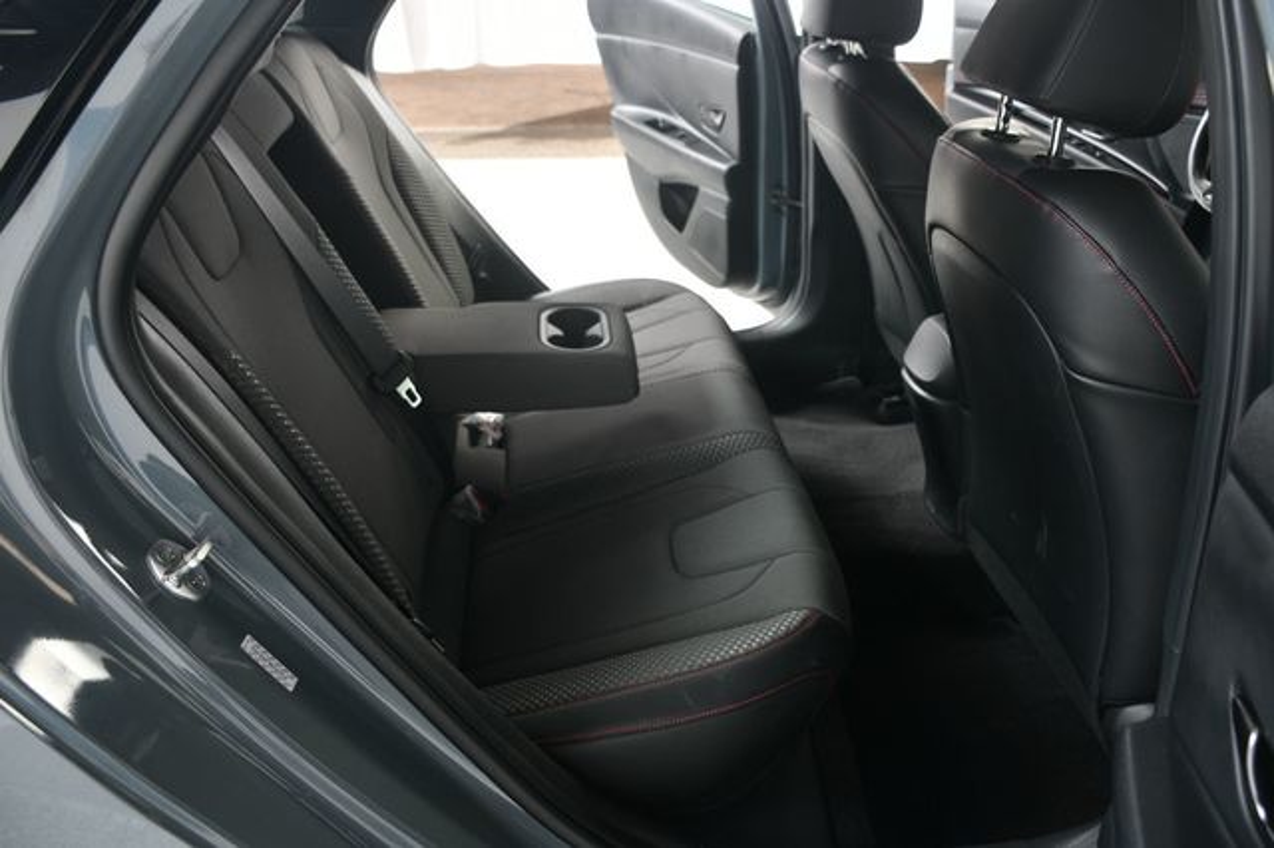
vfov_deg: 43.6
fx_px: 1061
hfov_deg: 62.0
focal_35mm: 30
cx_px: 637
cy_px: 424
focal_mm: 20
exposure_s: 1/160
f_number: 3.5
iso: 100
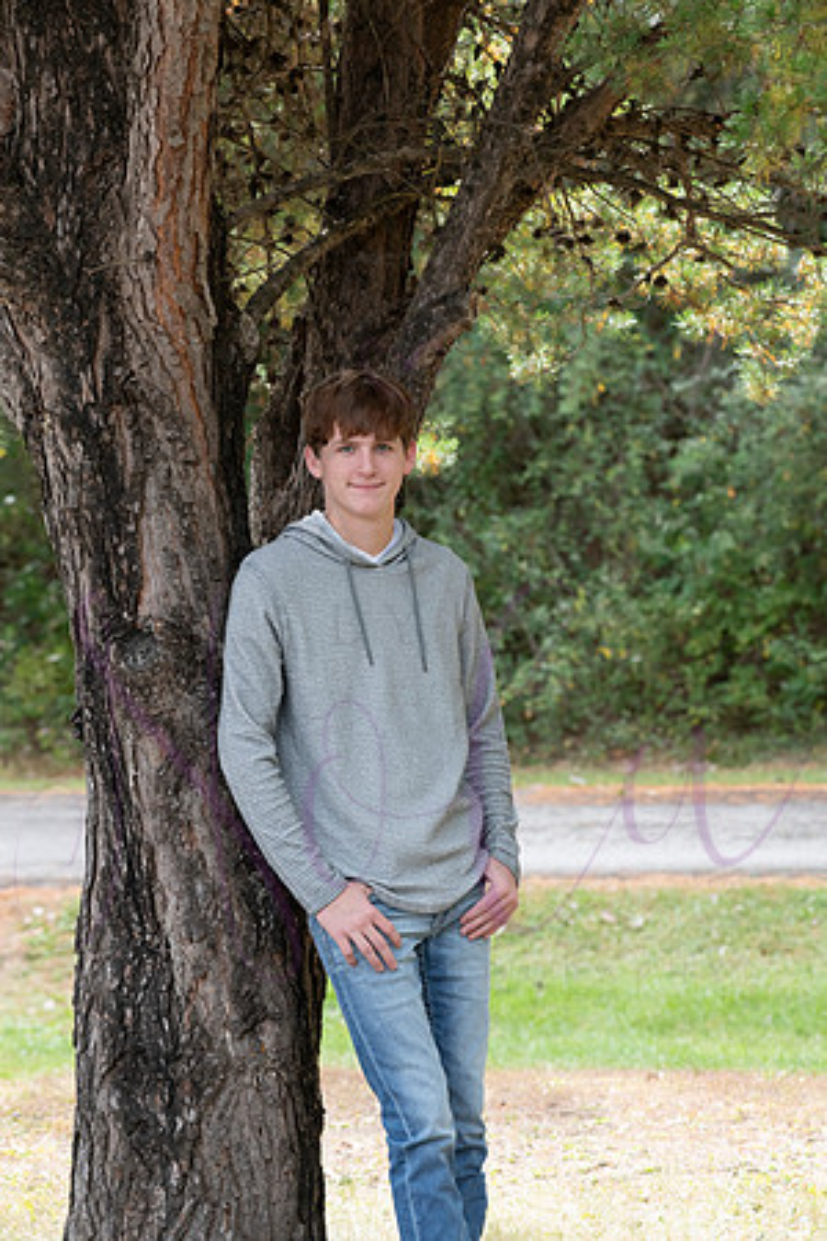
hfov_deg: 11.4
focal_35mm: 120
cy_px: 620
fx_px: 4135
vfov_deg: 17.1
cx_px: 414
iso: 800
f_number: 6.3
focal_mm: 120
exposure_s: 1/400
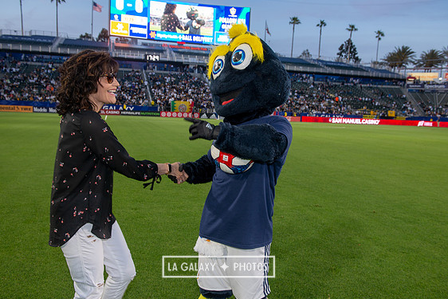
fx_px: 398
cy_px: 147
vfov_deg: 41.1
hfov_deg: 58.7
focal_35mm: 32
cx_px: 218
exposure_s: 1/100
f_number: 5
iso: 250
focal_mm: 31
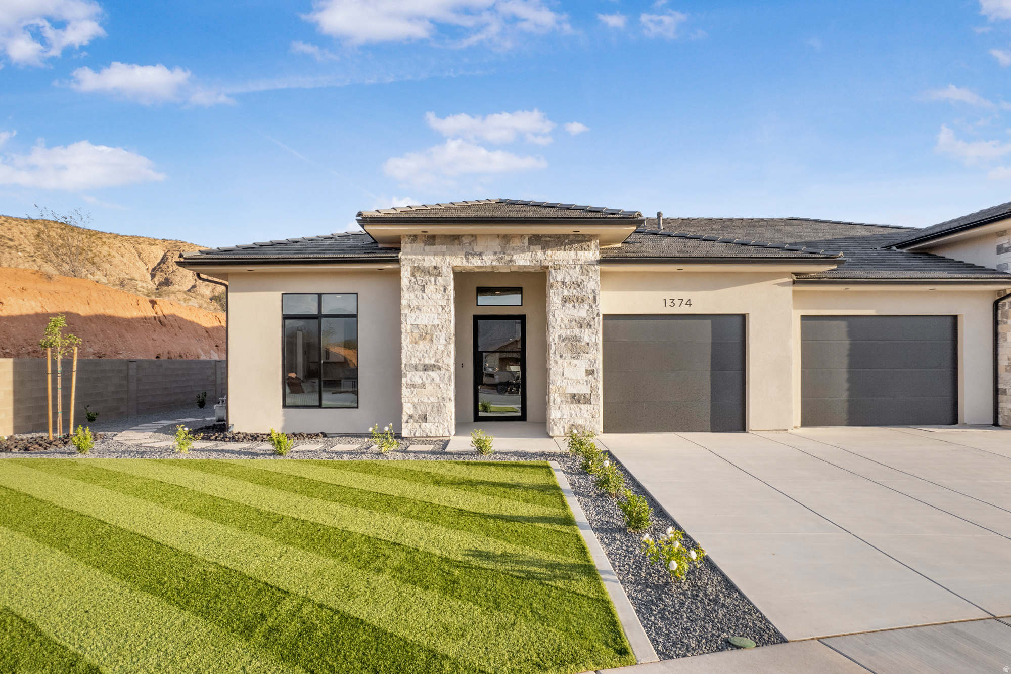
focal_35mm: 22
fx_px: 618
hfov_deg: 78.6
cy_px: 337
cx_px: 506
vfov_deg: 57.2
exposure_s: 1/180
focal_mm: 8.38
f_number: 2.8
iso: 100
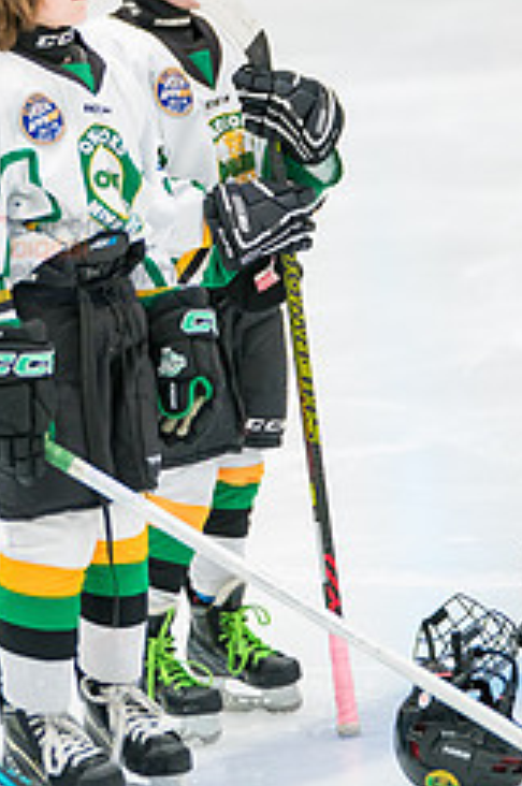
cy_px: 254
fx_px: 7939
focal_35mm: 364
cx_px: 64
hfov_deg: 3.8
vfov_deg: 5.7
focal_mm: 197
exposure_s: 1/1250
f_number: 3.2
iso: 3200
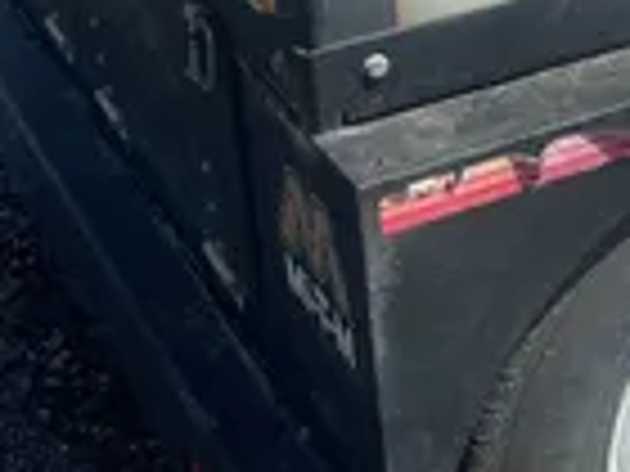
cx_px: 972
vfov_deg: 13.8
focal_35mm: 102
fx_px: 1856
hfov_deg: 17.2
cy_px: -173
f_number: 1.6
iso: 32
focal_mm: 4.2
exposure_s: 1/4651
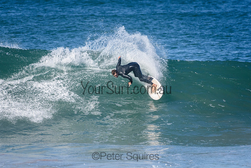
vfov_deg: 1.8
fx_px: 5231
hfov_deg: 2.7
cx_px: 126
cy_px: 84
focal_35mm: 750
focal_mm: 500
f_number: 5.6
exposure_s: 1/4000
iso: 720
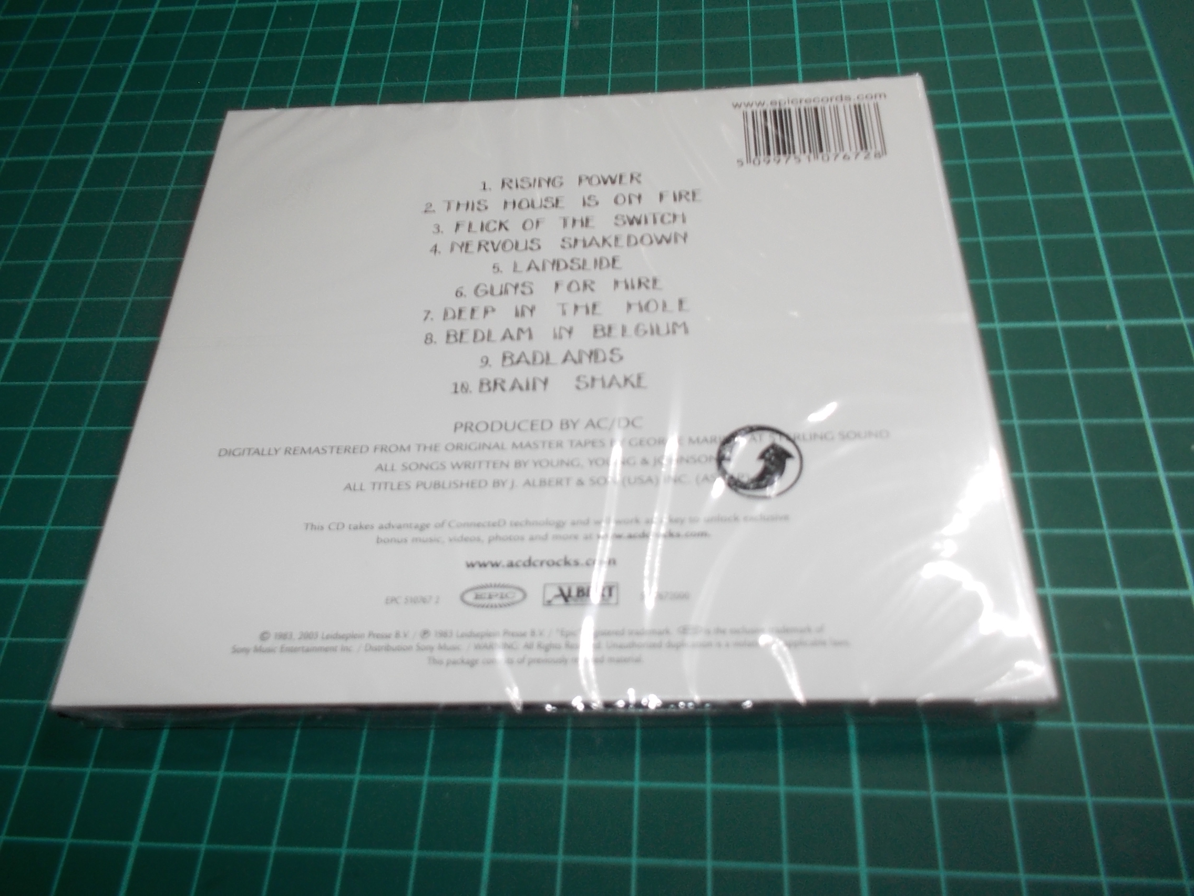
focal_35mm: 29
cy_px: 448
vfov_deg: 48.2
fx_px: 1000
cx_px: 597
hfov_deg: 61.7
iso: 80
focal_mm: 4.1
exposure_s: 1/30
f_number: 3.3
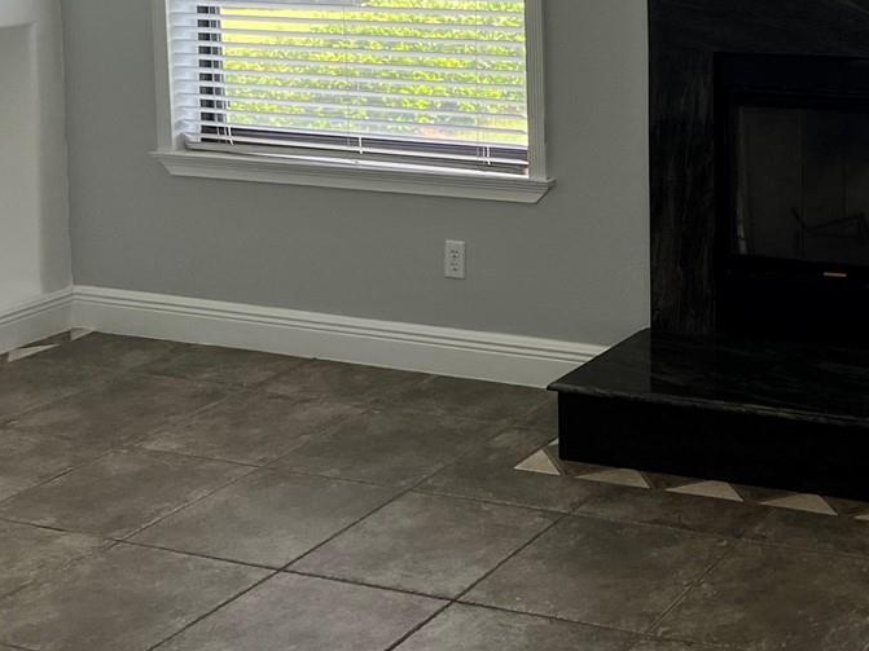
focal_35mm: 62
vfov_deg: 22.5
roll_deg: +0.1
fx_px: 1556
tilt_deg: -5.7
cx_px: 869
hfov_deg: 29.2
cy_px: -41
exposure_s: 1/121
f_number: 1.5
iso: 40
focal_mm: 5.7
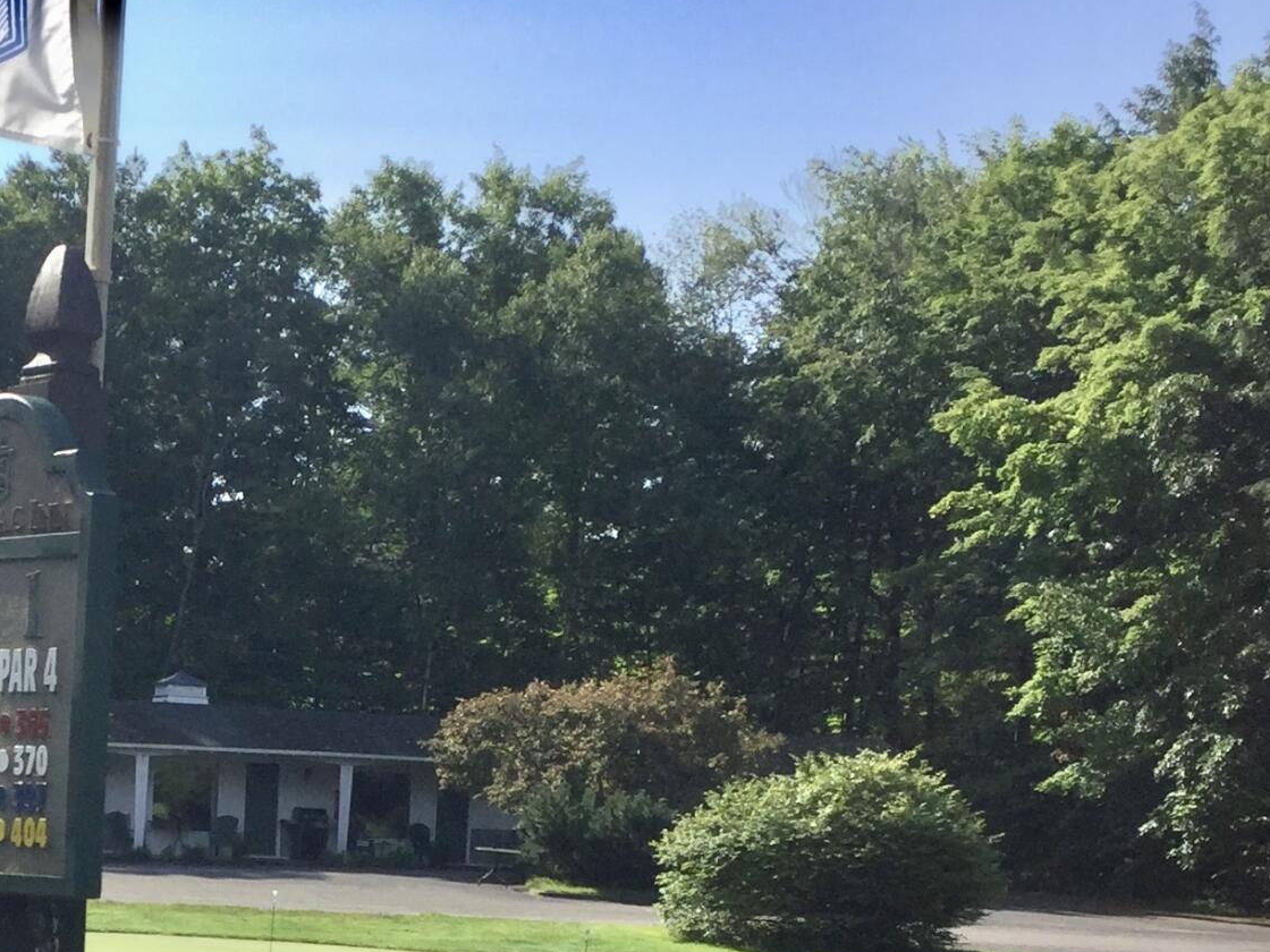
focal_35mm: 83
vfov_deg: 17.3
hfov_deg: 23.0
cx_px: 138
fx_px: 3045
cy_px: 970
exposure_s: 1/936
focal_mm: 3.3
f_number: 2.4
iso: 25
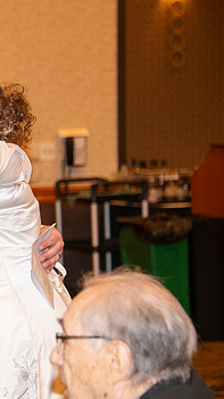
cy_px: 212
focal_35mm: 201
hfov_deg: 6.0
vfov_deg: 10.7
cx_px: -91
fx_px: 2126
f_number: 5.6
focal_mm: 116
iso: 2000
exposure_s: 1/60
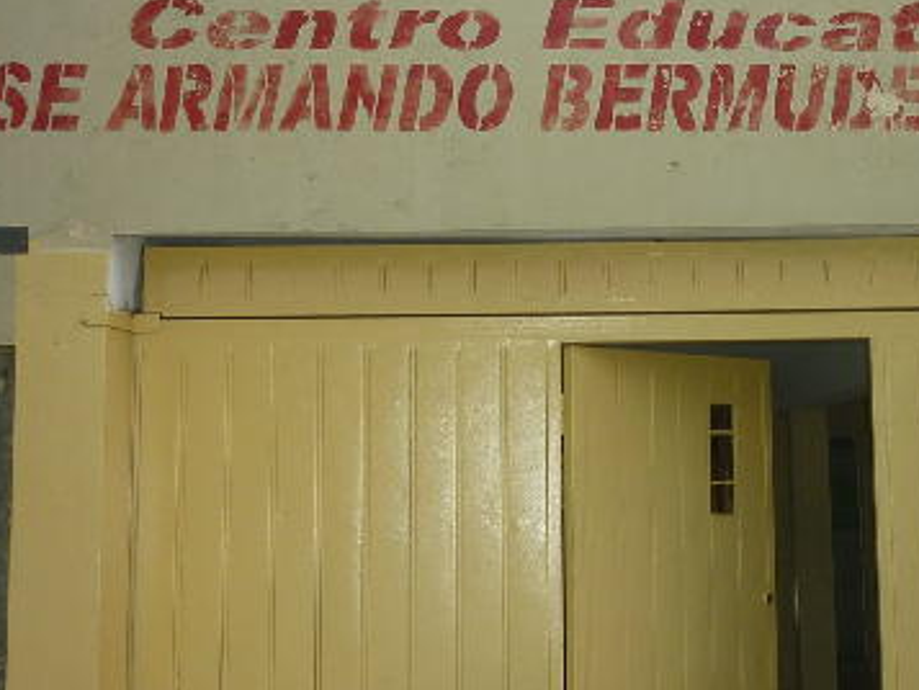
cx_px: 638
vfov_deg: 23.0
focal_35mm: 63
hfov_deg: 30.4
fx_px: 1673
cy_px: 136
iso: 100
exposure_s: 1/1000
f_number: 2.8
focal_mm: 5.5
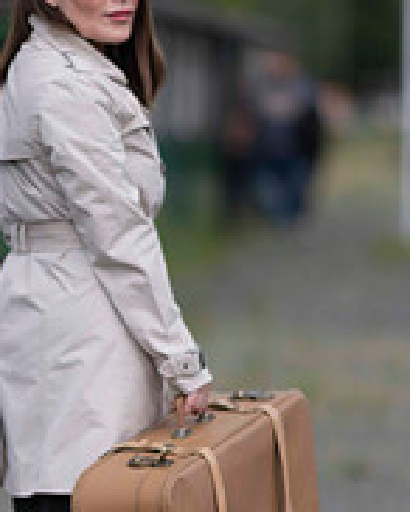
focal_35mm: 314
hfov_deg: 4.9
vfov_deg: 6.1
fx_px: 4755
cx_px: 45
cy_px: 381
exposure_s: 1/3200
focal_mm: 105
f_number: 1.4
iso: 64
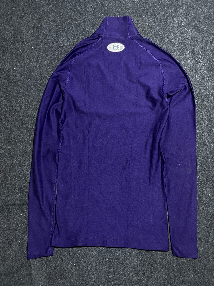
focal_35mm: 26
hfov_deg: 53.1
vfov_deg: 67.3
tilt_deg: -58.2
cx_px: 107
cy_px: 143
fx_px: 214
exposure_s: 1/50
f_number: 1.6
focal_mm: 4.2
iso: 160
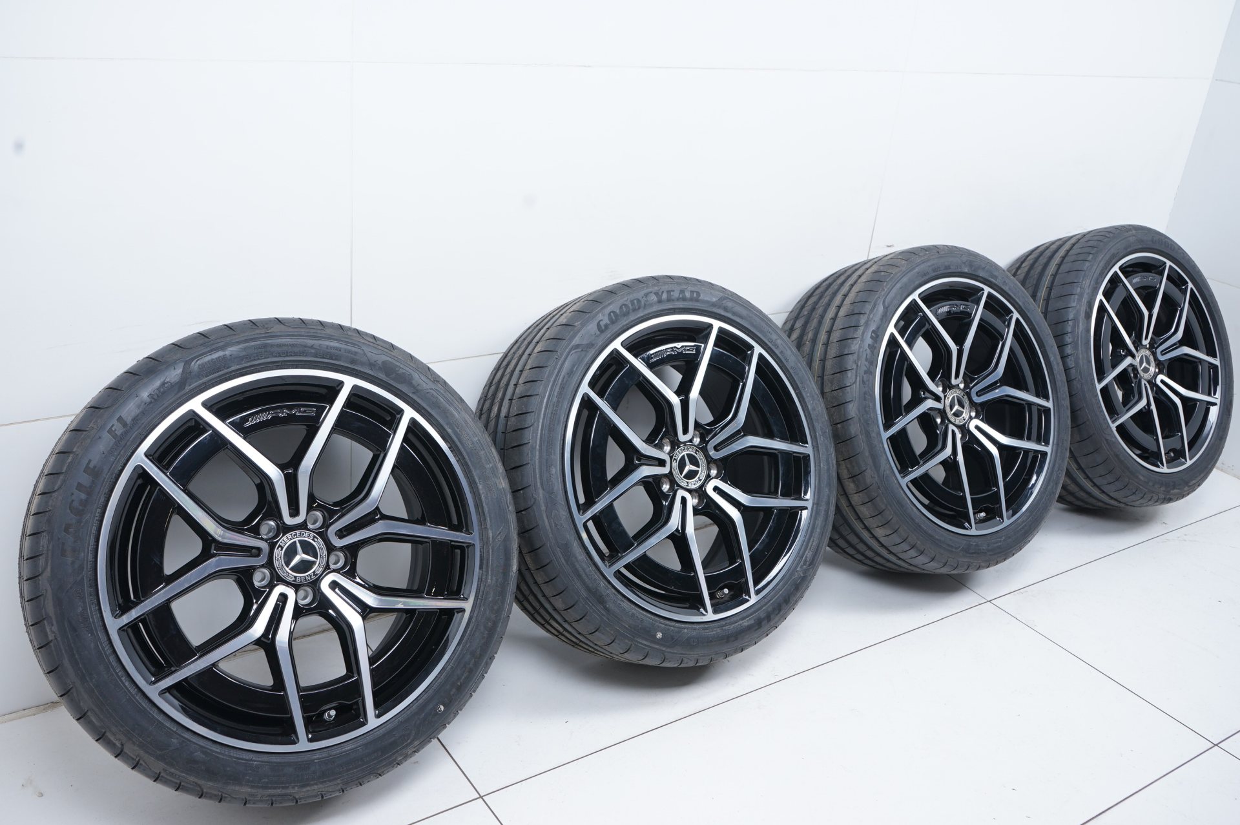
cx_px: 620
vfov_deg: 41.1
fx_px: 1101
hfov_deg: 58.8
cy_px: 412
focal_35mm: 32
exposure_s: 1/125
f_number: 7.1
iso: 250
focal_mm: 32
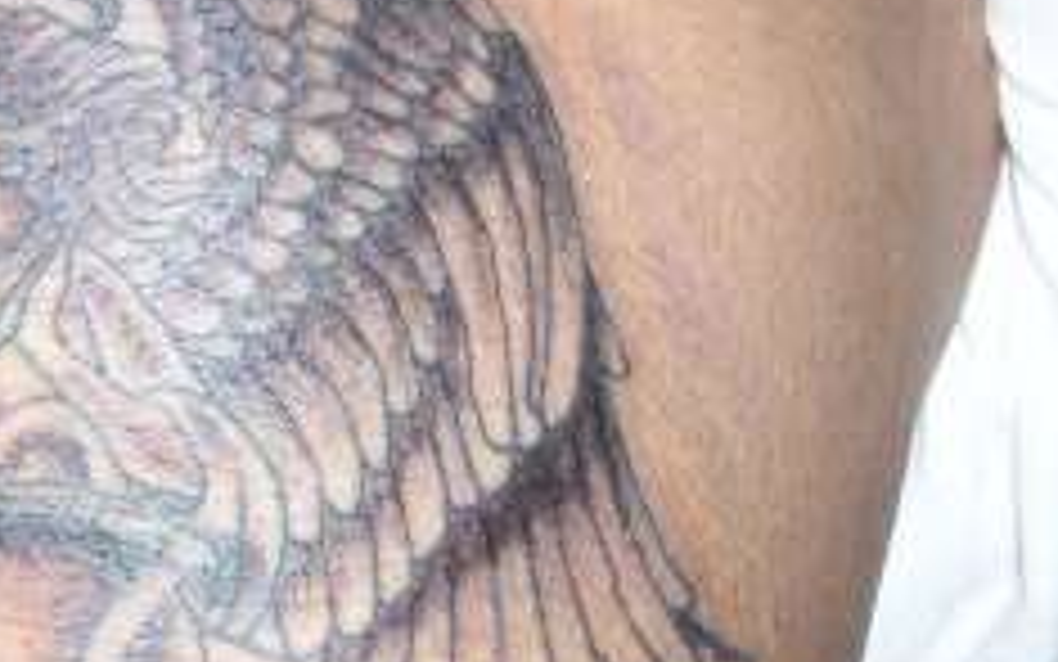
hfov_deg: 20.4
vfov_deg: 12.8
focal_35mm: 100
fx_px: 2884
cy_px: 797
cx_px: 144
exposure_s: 1/64
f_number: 2.8
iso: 80
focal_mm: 6.2
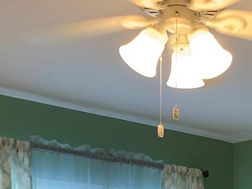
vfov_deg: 16.2
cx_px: 297
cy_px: 287
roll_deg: -0.6
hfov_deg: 21.9
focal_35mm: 83
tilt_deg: -2.5
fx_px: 604
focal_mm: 4.25
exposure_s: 1/60
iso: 160
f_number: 1.8
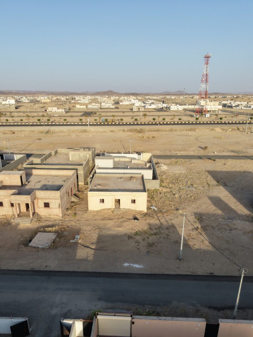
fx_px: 253
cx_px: 120
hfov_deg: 53.0
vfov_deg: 67.2
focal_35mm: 26
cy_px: 182
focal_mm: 8.67
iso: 200
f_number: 1.8
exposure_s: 1/2500
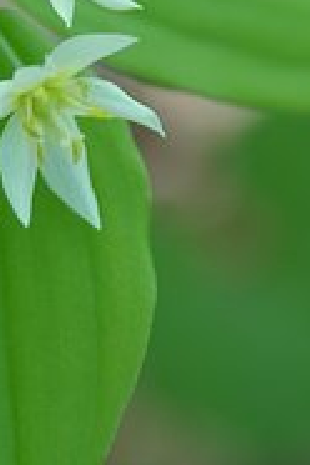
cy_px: 148
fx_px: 4009
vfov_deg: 6.6
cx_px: 45
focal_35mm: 310
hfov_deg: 4.4
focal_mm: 75
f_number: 3.5
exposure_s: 1/125
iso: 200
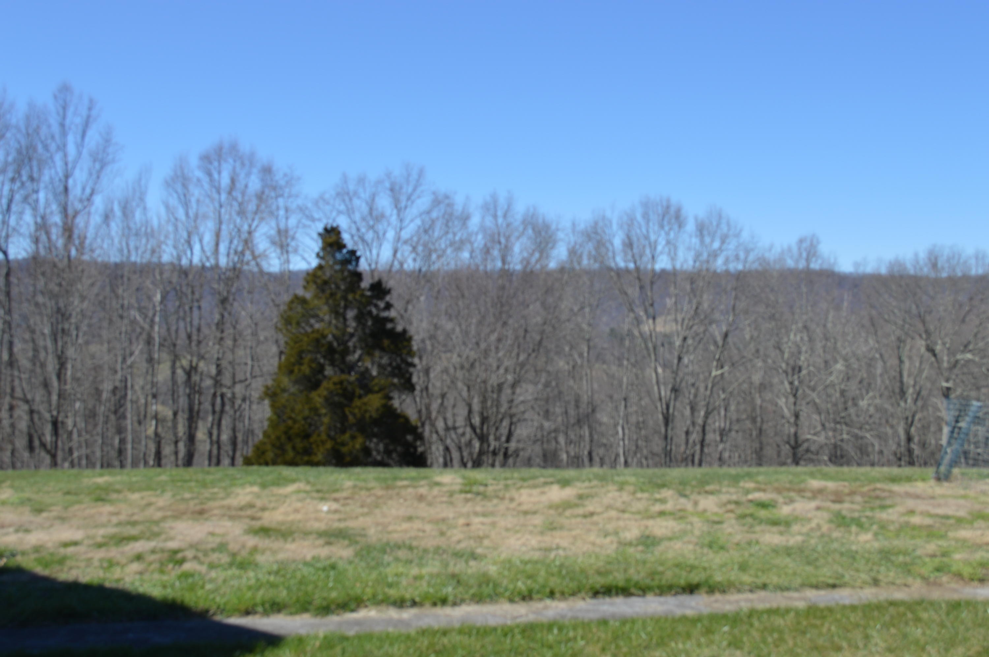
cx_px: 494
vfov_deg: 30.8
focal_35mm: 44
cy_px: 328
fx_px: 1194
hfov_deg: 45.0
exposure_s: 1/200
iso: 100
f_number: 7.1
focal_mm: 29
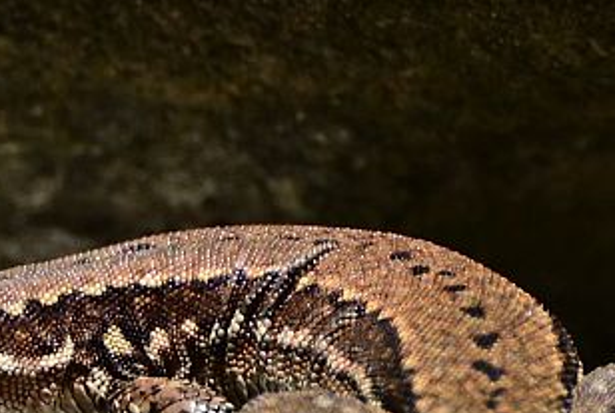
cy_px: 211
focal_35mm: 1167
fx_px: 19985
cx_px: -40
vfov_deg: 1.2
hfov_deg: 1.8
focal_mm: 300
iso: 64
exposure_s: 1/320
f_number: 8
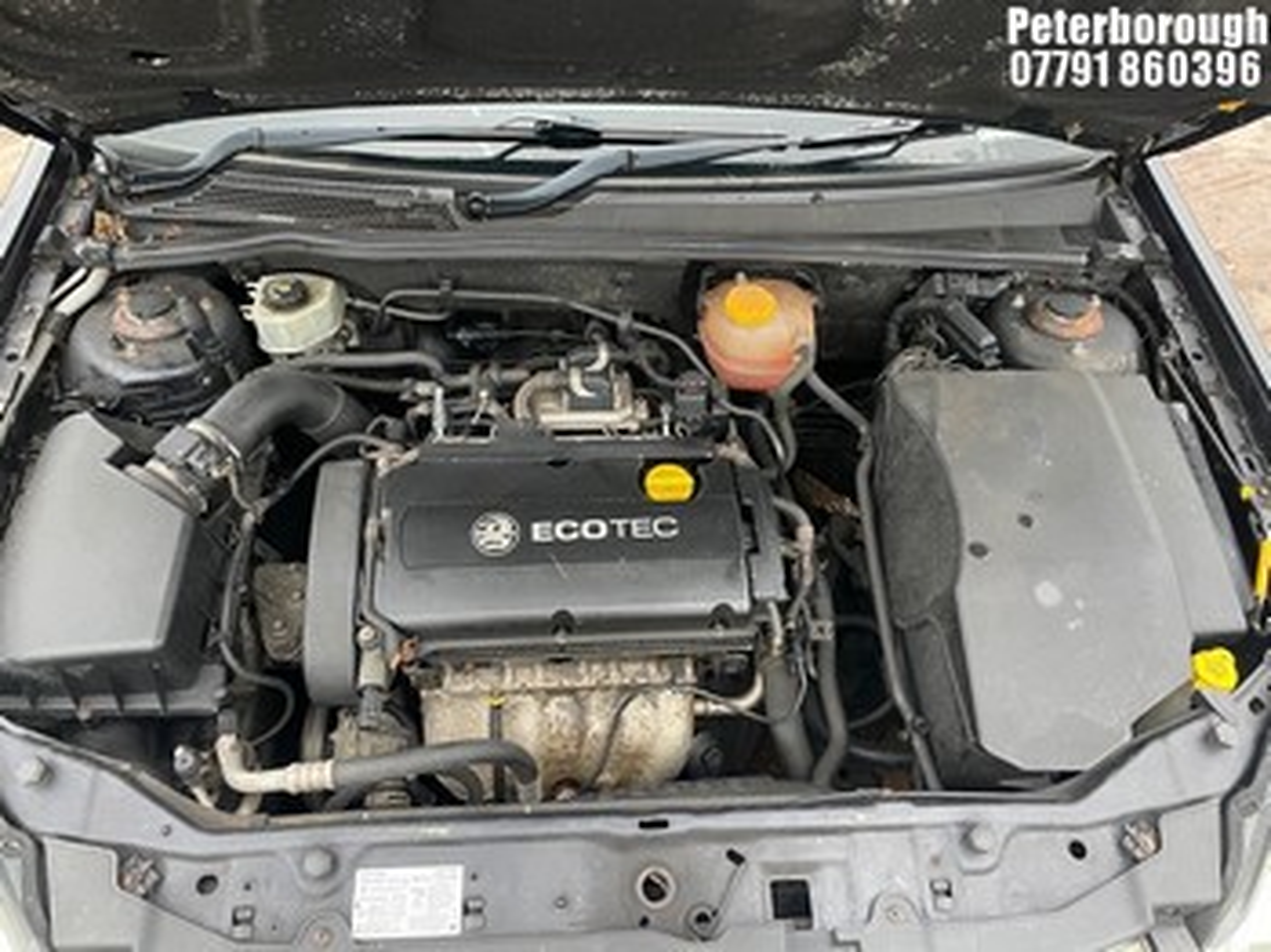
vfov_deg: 53.0
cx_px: 636
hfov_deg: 67.3
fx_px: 954
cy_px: 476
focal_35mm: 26
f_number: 1.6
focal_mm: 4.2
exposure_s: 1/60
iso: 200
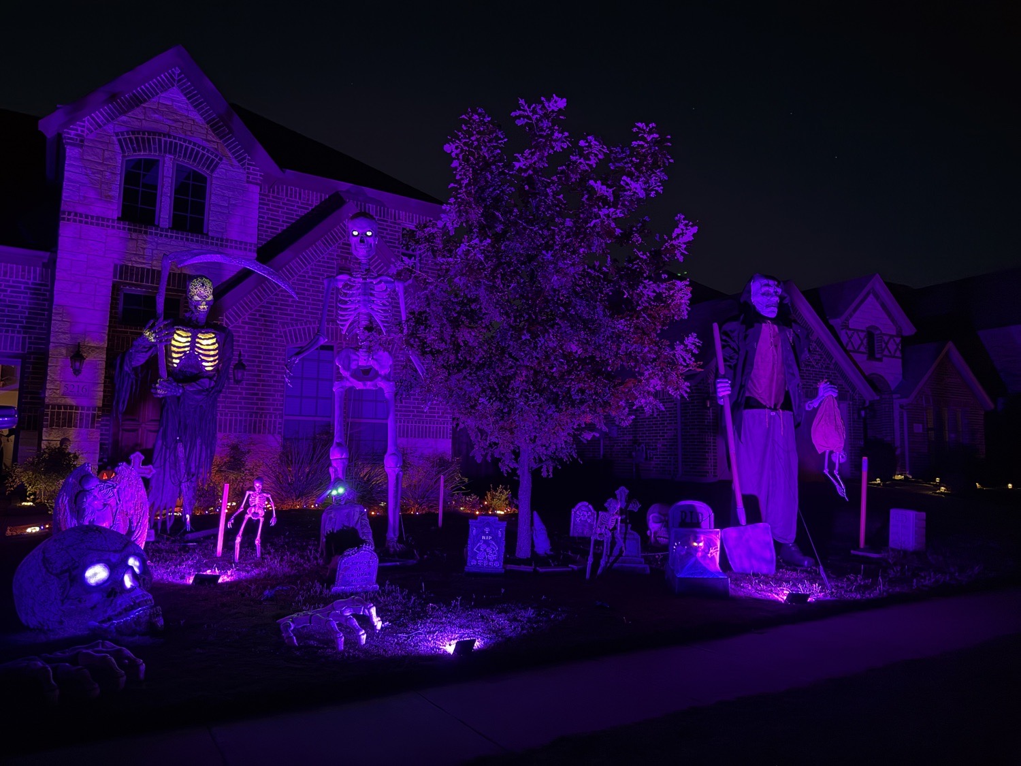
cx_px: 510
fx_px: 708
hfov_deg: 71.6
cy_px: 383
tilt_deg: +6.1
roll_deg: -0.5
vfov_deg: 56.8
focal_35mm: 24
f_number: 1.78
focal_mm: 6.76
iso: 1600
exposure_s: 1/20
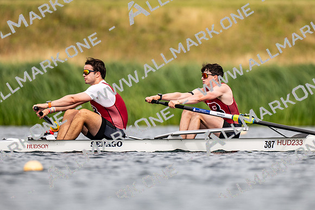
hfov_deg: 2.3
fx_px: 7870
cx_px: 158
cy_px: 105
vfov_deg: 1.5
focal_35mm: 900
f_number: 4
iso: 250
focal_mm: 600
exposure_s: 1/2500
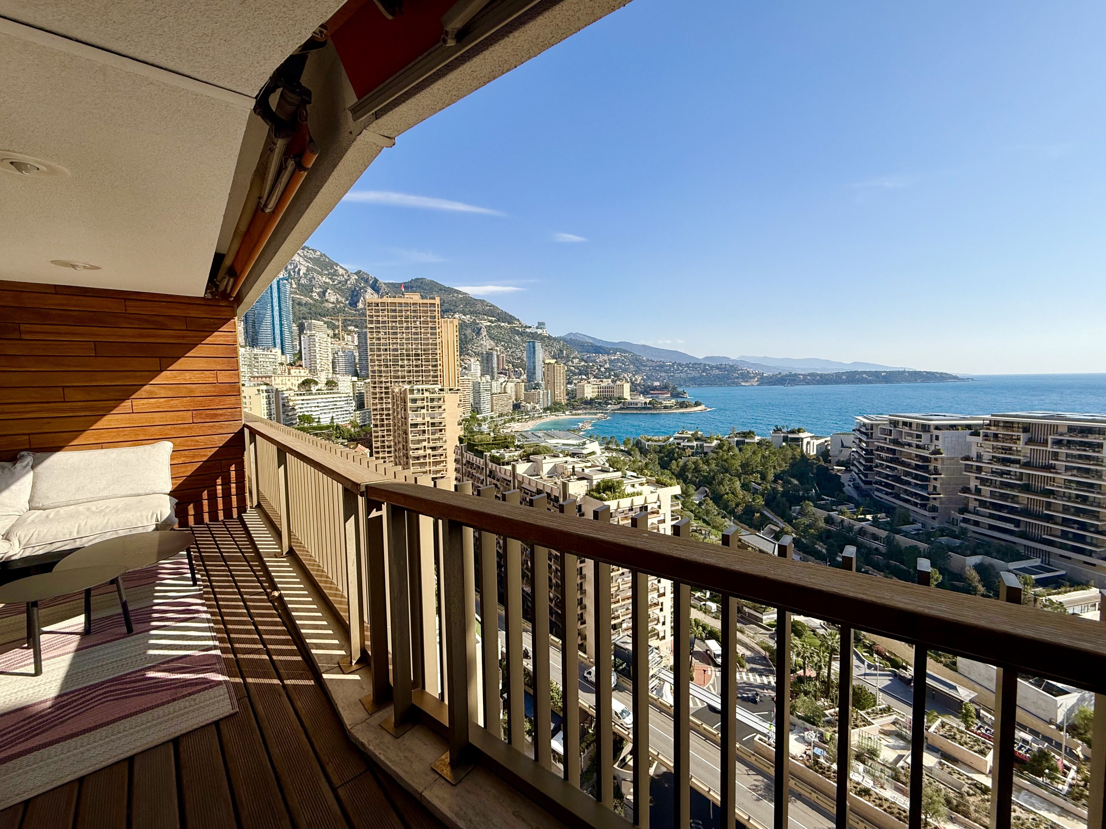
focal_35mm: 14
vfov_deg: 85.7
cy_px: 414
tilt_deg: -3.3
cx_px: 553
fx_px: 447
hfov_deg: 102.1
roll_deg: -0.6
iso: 50
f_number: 2.2
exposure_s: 1/1901
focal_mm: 2.22
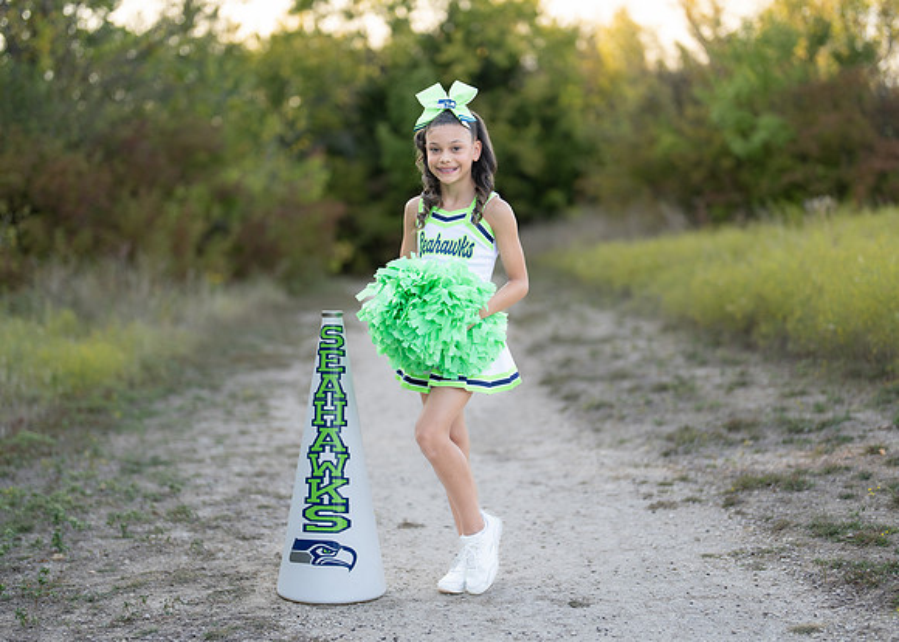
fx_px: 1584
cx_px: 439
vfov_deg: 22.9
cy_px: 326
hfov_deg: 31.7
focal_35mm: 62
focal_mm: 50
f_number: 1.2
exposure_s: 1/1250
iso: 100
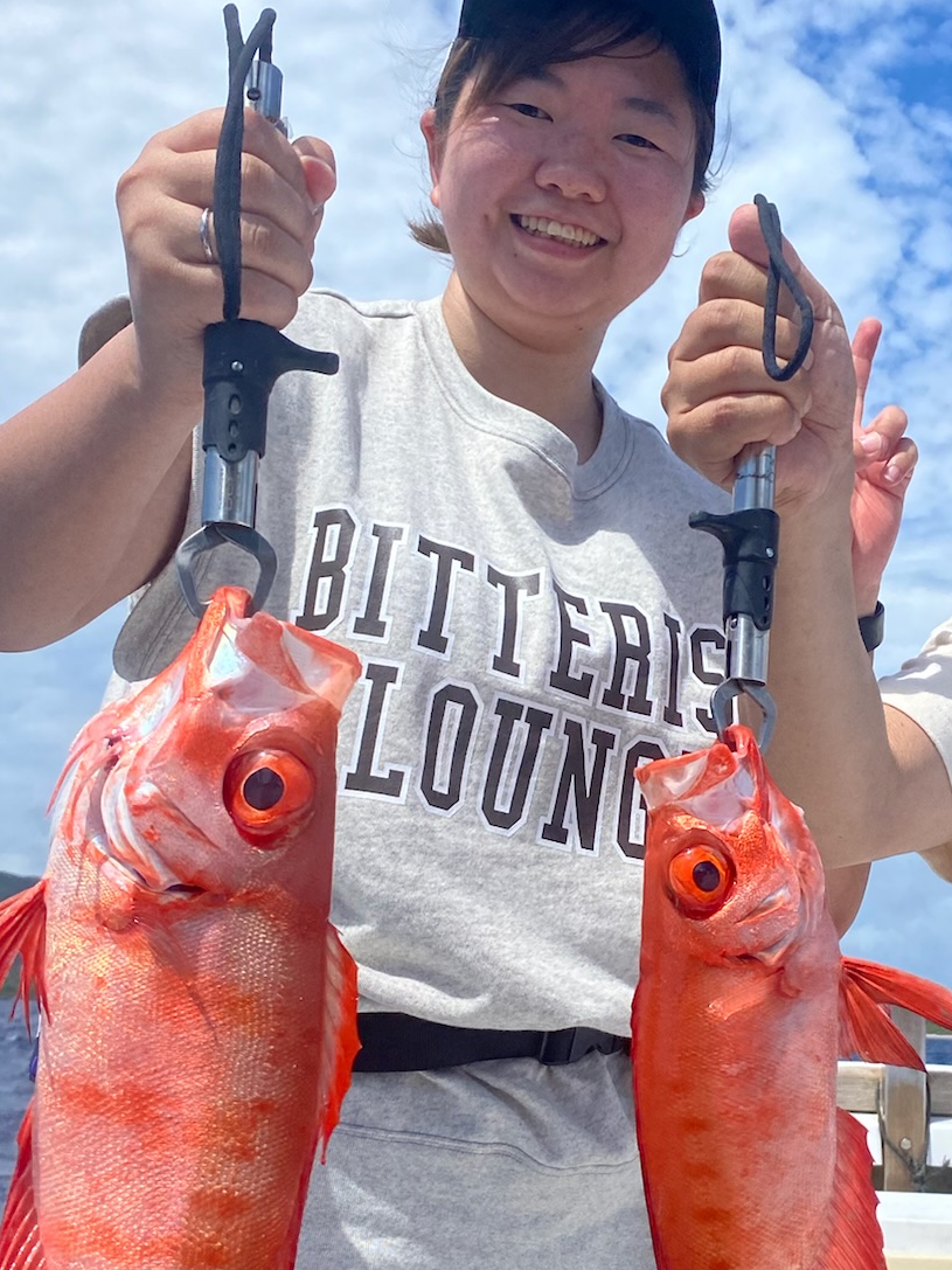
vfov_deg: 38.7
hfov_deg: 29.4
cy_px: 769
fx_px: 1797
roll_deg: -0.7
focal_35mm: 49
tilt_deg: +9.5
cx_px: 653
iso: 32
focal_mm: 4.25
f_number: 1.8
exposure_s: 1/4444
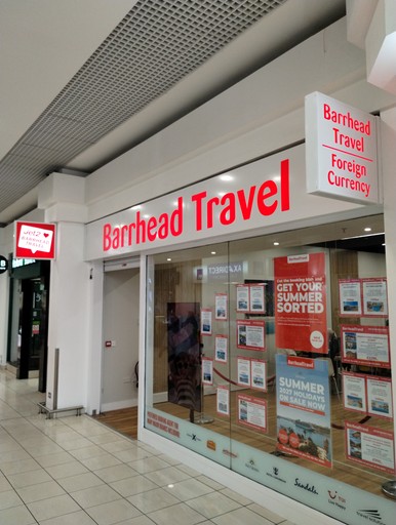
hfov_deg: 49.9
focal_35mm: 28
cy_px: 262
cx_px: 198
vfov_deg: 63.3
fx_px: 426
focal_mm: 4.27
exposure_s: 1/100
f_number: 1.8
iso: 556
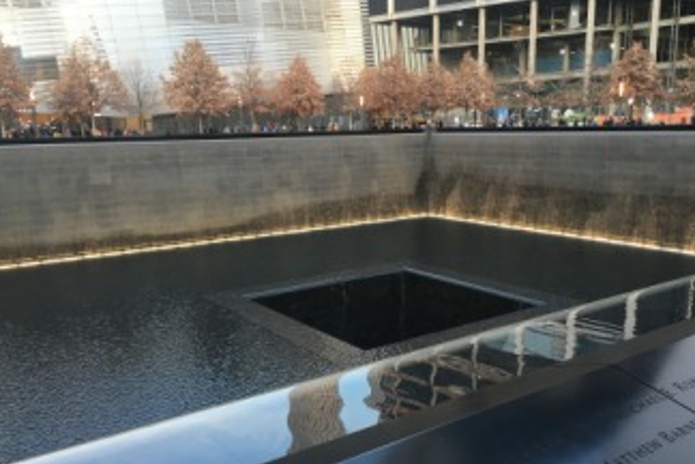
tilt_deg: -12.4
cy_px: 275
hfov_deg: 55.8
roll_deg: +2.1
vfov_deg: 38.7
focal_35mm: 34
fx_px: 656
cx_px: 360
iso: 50
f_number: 2.2
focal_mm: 4.15
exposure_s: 1/30
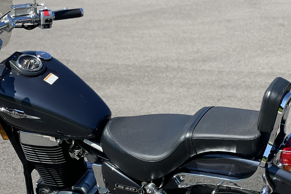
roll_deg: +2.6
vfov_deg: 12.5
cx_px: 129
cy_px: 167
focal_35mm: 109
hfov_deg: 18.7
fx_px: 881
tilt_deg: -17.4
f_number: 2
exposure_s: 1/1142
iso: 32
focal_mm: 6
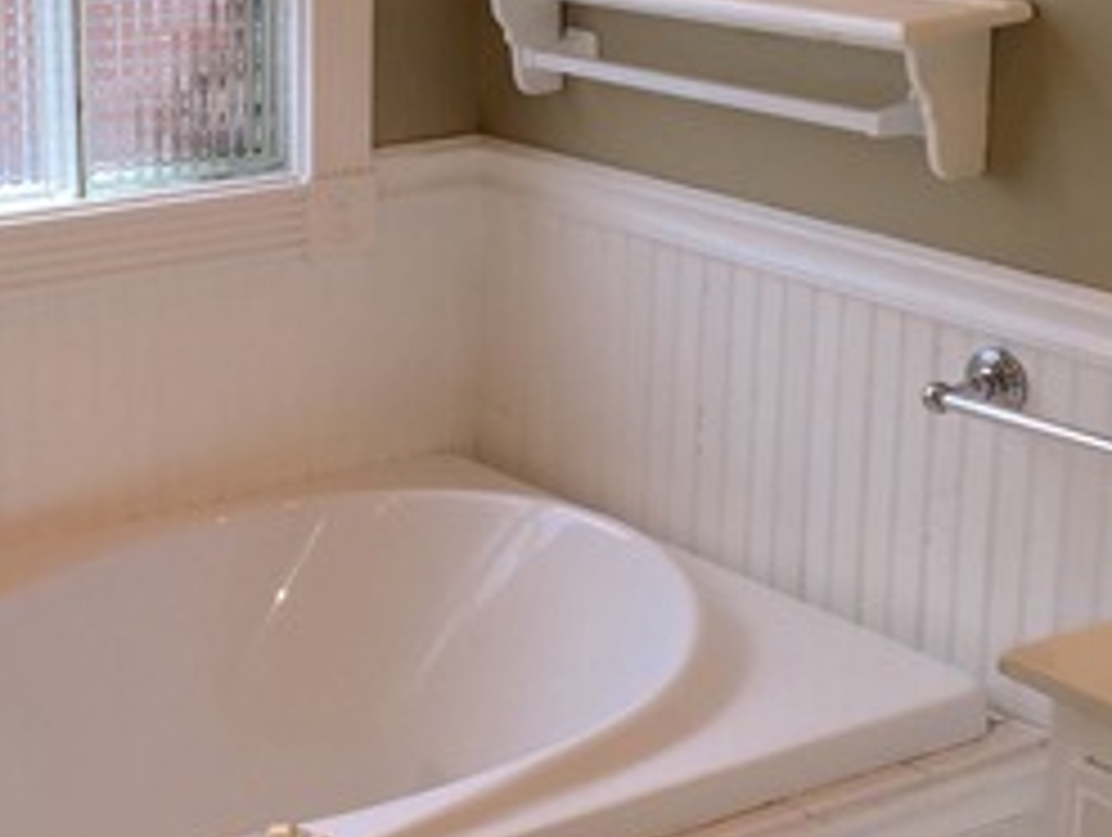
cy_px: 346
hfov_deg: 25.5
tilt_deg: -16.3
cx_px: 230
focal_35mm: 75
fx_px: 2413
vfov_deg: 19.7
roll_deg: +1.0
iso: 32
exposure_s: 1/40
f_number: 2.2
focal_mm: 4.15
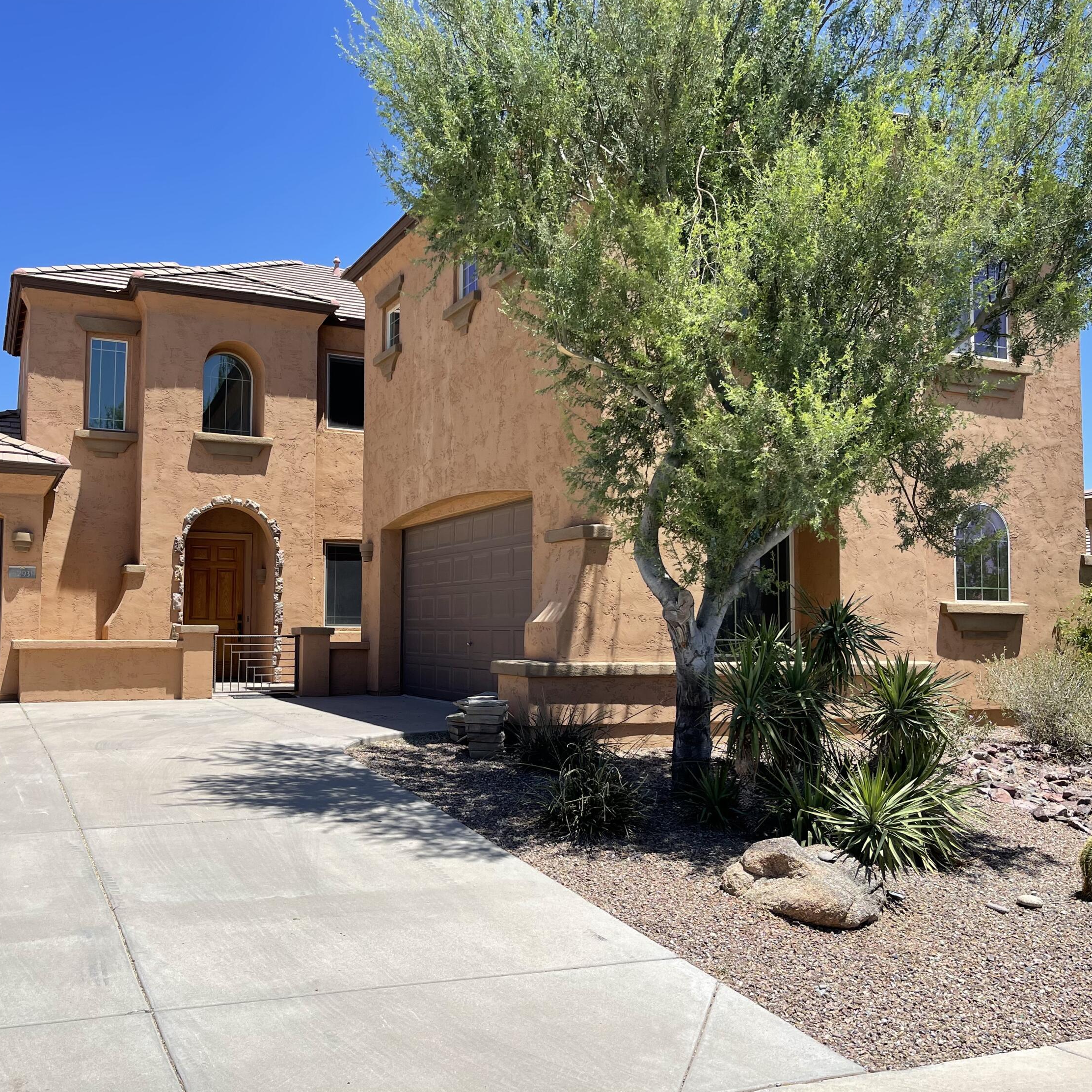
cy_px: 547
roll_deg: -0.1
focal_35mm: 31
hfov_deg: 52.3
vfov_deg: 52.5
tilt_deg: +3.4
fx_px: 1106
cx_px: 463
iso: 32
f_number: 1.6
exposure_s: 1/2857
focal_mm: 5.1
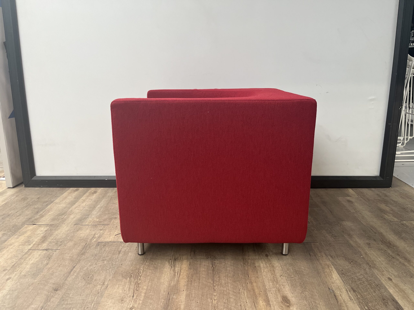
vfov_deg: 53.1
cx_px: 207
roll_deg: +1.0
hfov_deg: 67.3
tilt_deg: -16.4
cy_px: 155
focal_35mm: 26
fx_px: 311
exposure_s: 1/108
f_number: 1.6
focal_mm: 5.1
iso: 125
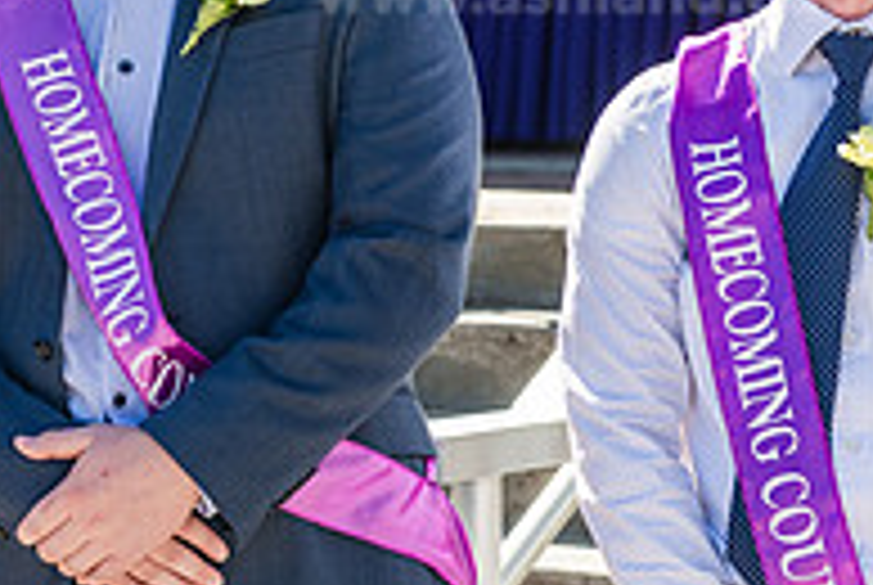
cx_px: 112
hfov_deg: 11.8
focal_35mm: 173
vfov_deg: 7.9
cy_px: 88
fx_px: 4202
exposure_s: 1/500
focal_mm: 58
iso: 160
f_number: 4
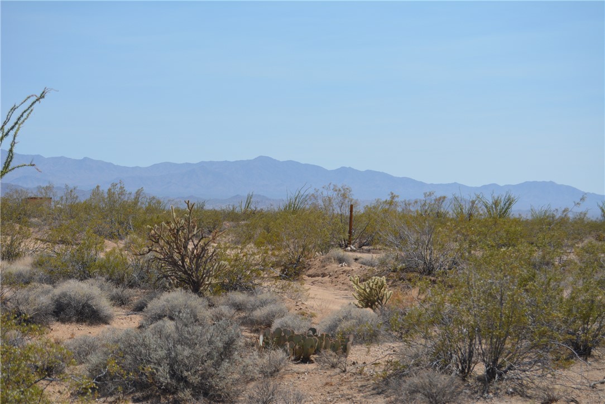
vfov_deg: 16.6
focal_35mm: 82
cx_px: 302
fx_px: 1387
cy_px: 202
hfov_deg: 24.6
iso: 400
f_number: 7.1
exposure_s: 1/2000
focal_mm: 55
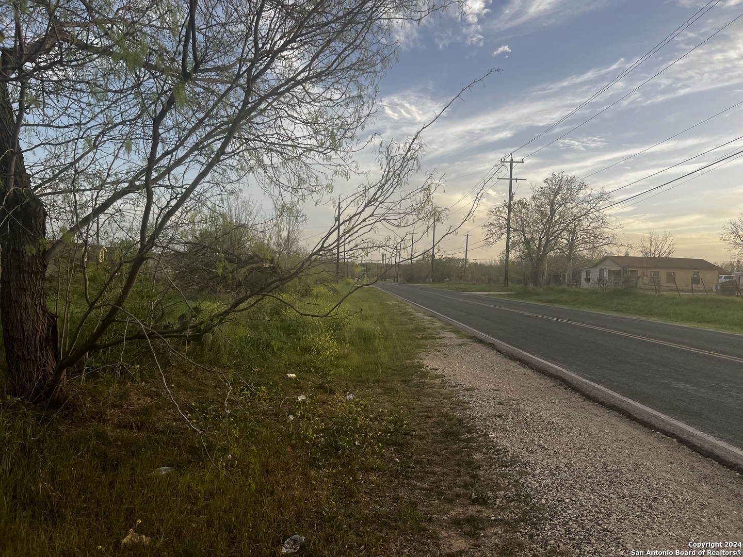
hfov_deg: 67.3
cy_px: 278
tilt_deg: -0.3
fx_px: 558
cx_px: 372
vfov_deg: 53.1
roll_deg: -2.3
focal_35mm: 26
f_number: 1.5
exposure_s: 1/833
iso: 50
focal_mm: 5.7
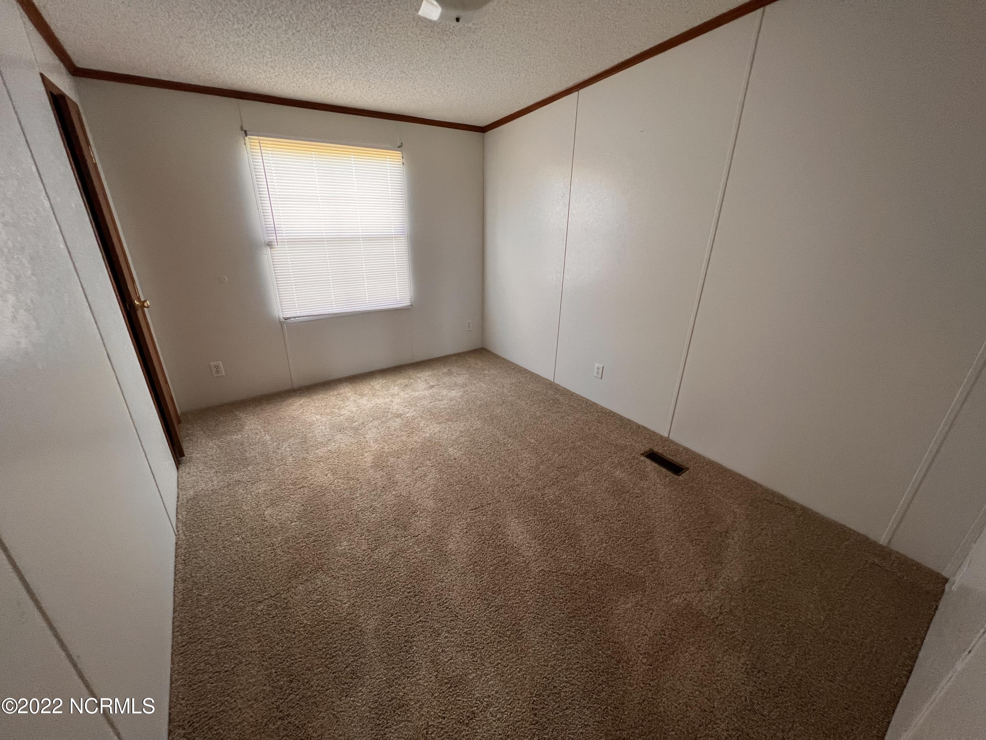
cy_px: 370
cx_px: 493
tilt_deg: -22.2
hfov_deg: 106.2
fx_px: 370
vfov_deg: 89.9
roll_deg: -1.6
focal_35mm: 13
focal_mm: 1.57
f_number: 1.8
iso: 160
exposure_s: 1/99
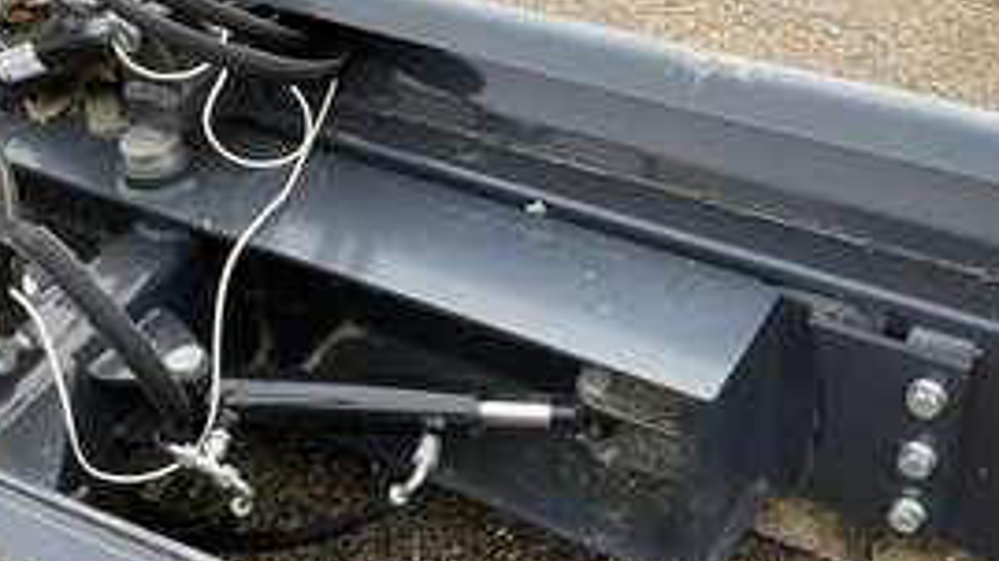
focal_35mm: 47
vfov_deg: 25.4
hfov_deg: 43.6
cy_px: 282
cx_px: 576
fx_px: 1244
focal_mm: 3
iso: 25
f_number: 1.8
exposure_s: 1/314
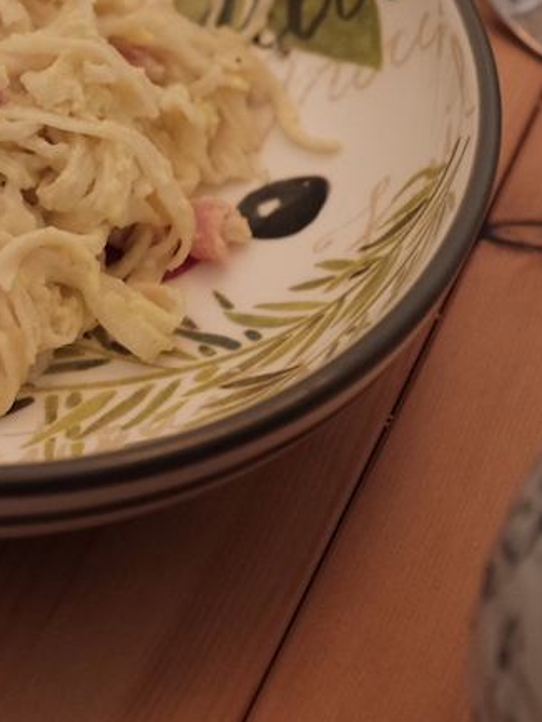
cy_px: 88
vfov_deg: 20.7
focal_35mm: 93
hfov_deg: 15.0
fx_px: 1940
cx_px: -208
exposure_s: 1/60
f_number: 2.8
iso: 2000
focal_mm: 23
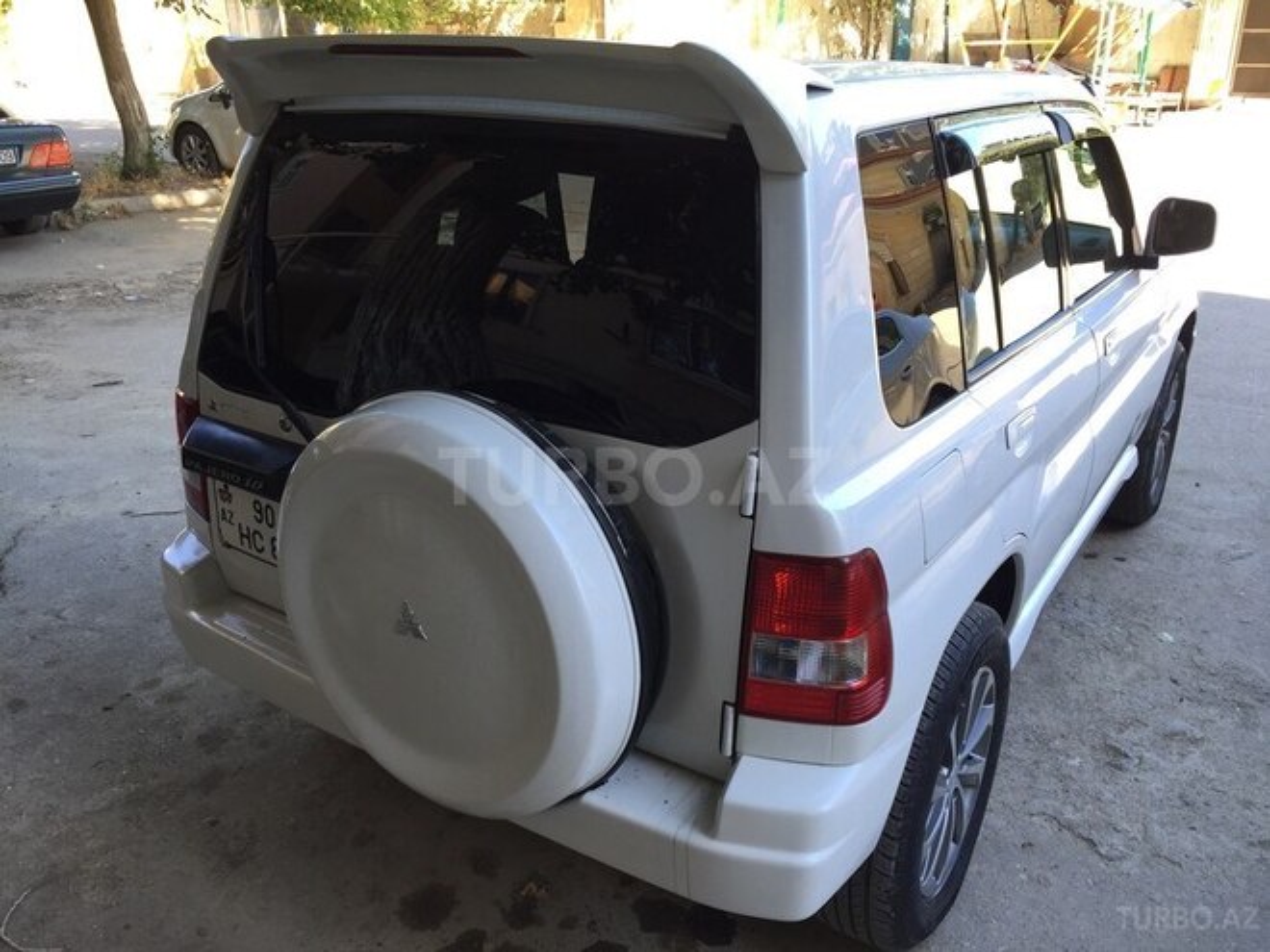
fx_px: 1064
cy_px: 476
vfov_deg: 48.2
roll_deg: -0.4
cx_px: 635
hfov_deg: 61.7
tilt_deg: -22.8
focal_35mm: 29
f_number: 2.2
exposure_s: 1/101
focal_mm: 4.15
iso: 32
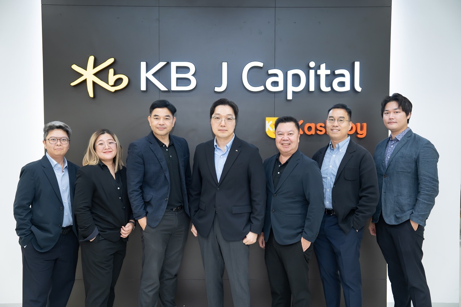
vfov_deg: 36.9
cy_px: 154
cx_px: 230
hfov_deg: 53.1
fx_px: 461
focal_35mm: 36
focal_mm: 36
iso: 2000
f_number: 3.2
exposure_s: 1/200
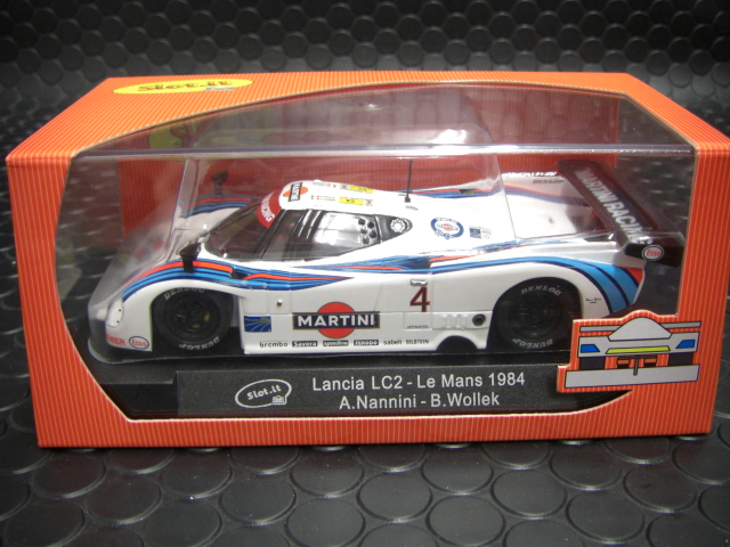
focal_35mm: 38
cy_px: 274
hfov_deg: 49.0
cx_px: 365
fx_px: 801
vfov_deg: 37.7
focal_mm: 6.3
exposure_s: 1/15
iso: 200
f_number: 3.4
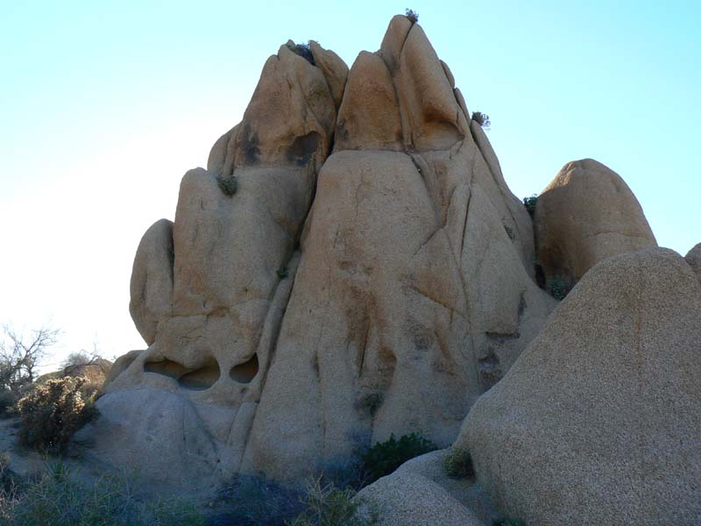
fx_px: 729
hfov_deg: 51.4
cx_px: 350
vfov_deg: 39.7
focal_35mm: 36
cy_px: 263
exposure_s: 1/125
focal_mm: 6
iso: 100
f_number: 8
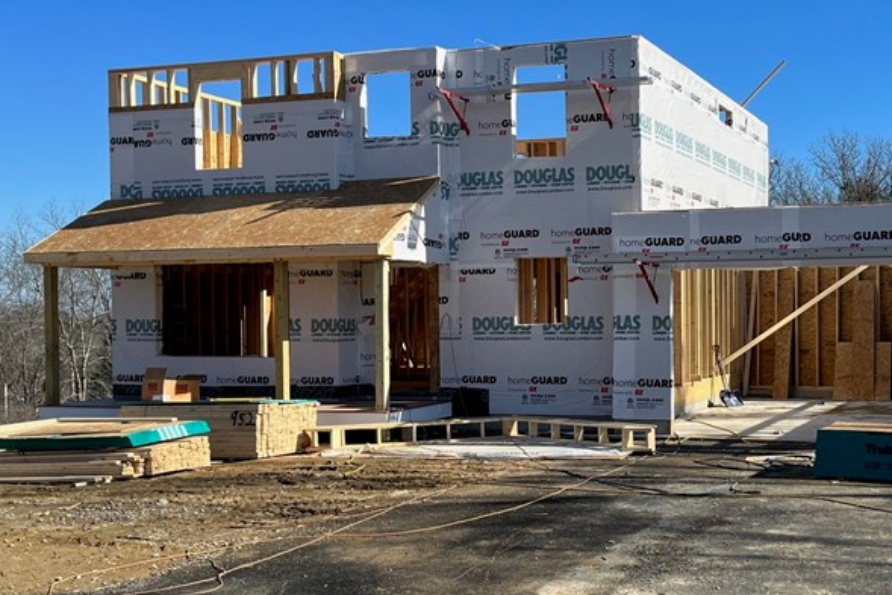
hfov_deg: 40.8
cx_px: 657
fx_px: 1165
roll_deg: +0.5
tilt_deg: -1.3
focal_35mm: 47
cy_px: 333
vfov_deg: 28.6
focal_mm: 5.1
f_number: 1.6
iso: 50
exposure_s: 1/3049
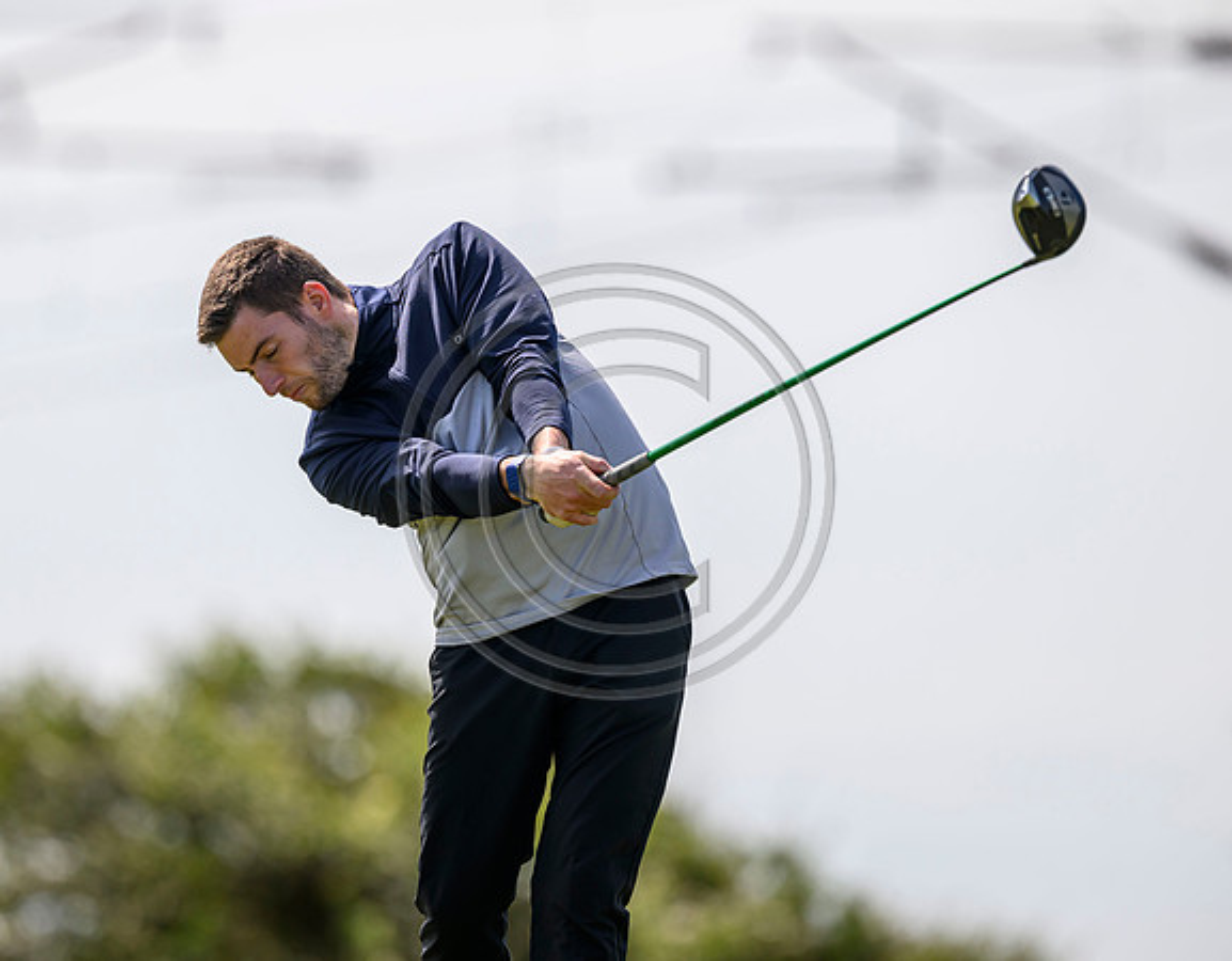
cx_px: 438
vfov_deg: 3.1
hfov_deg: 4.0
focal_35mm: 489
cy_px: 432
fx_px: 17643
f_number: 4
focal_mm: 400
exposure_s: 1/5000
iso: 500
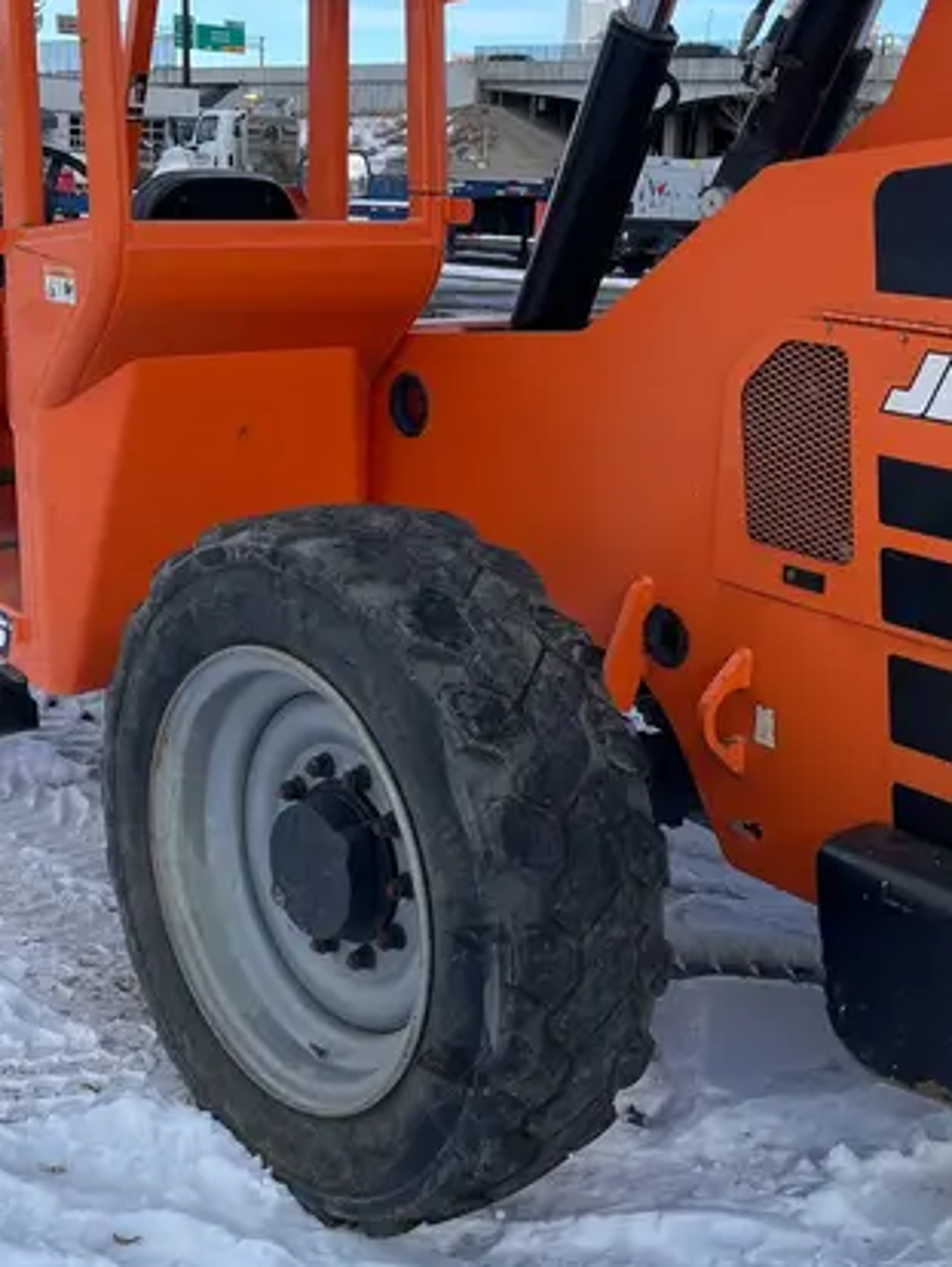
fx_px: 1685
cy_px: 653
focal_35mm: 46
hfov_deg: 31.5
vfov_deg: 41.2
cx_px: 502
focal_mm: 5.1
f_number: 1.6
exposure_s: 1/2137
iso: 50
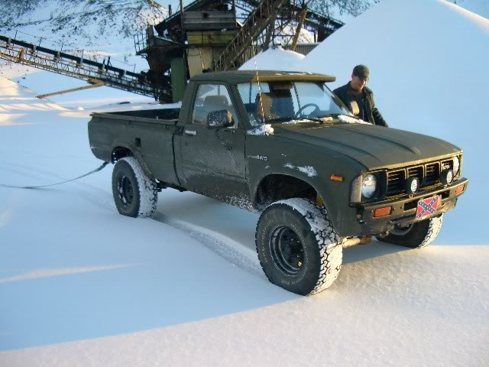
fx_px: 494
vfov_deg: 40.7
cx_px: 244
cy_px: 184
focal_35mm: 35
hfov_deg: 52.6
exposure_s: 1/160
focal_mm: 5.8
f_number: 2.6
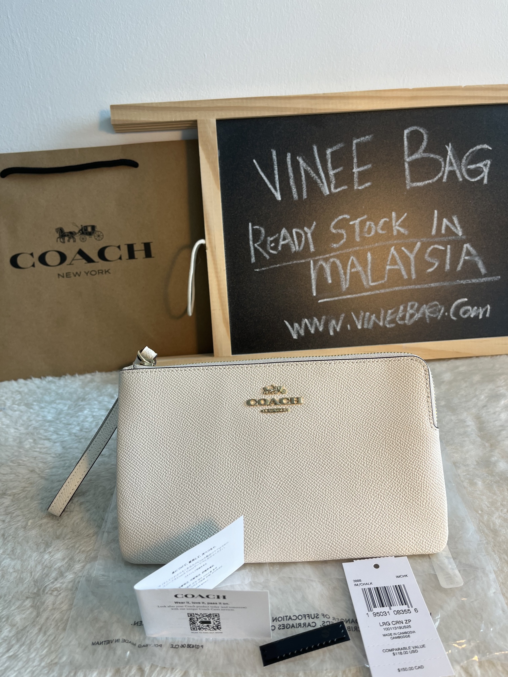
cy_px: 338
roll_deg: +3.1
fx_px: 509
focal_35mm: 26
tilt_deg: -27.6
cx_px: 254
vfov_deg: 67.3
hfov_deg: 53.1
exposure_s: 1/100
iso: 32
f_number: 1.6
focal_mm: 5.1
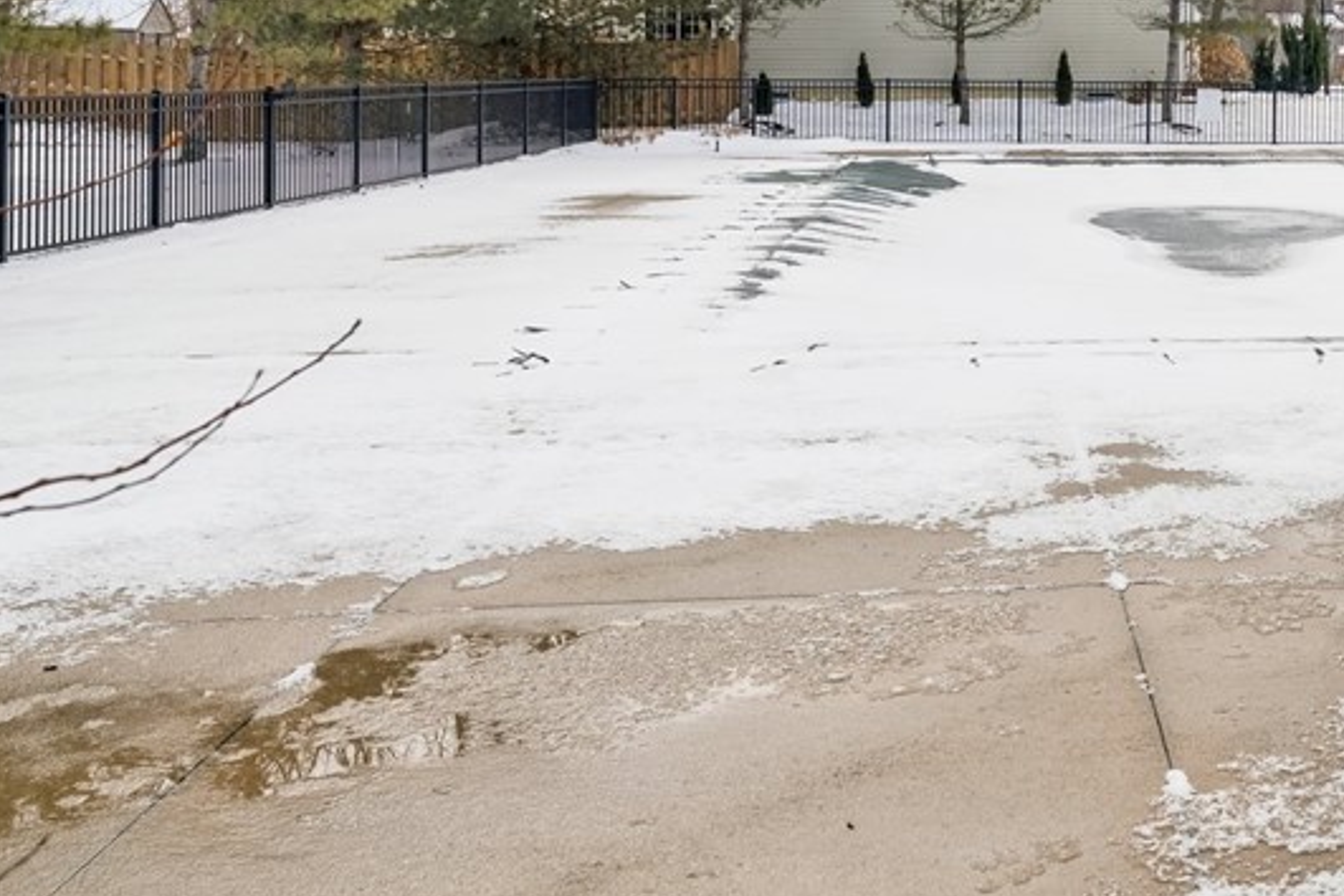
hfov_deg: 38.9
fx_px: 1726
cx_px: 1263
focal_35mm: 46
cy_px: 49
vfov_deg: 27.8
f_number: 8
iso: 250
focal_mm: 22.6
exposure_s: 1/800
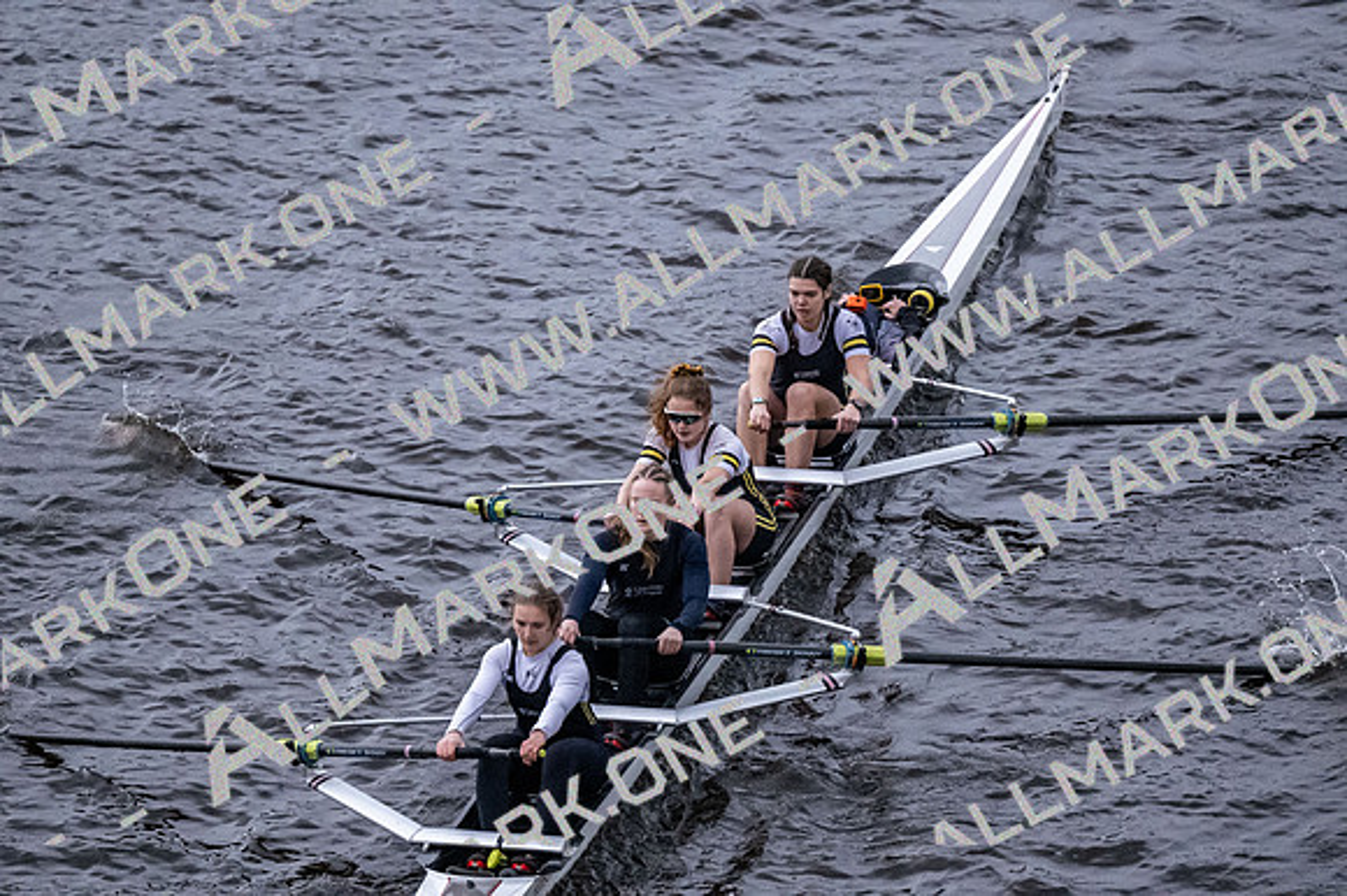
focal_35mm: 300
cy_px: 448
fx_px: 11218
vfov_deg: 4.6
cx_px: 674
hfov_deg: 6.9
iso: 9000
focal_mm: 200
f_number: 2.8
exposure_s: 1/2000
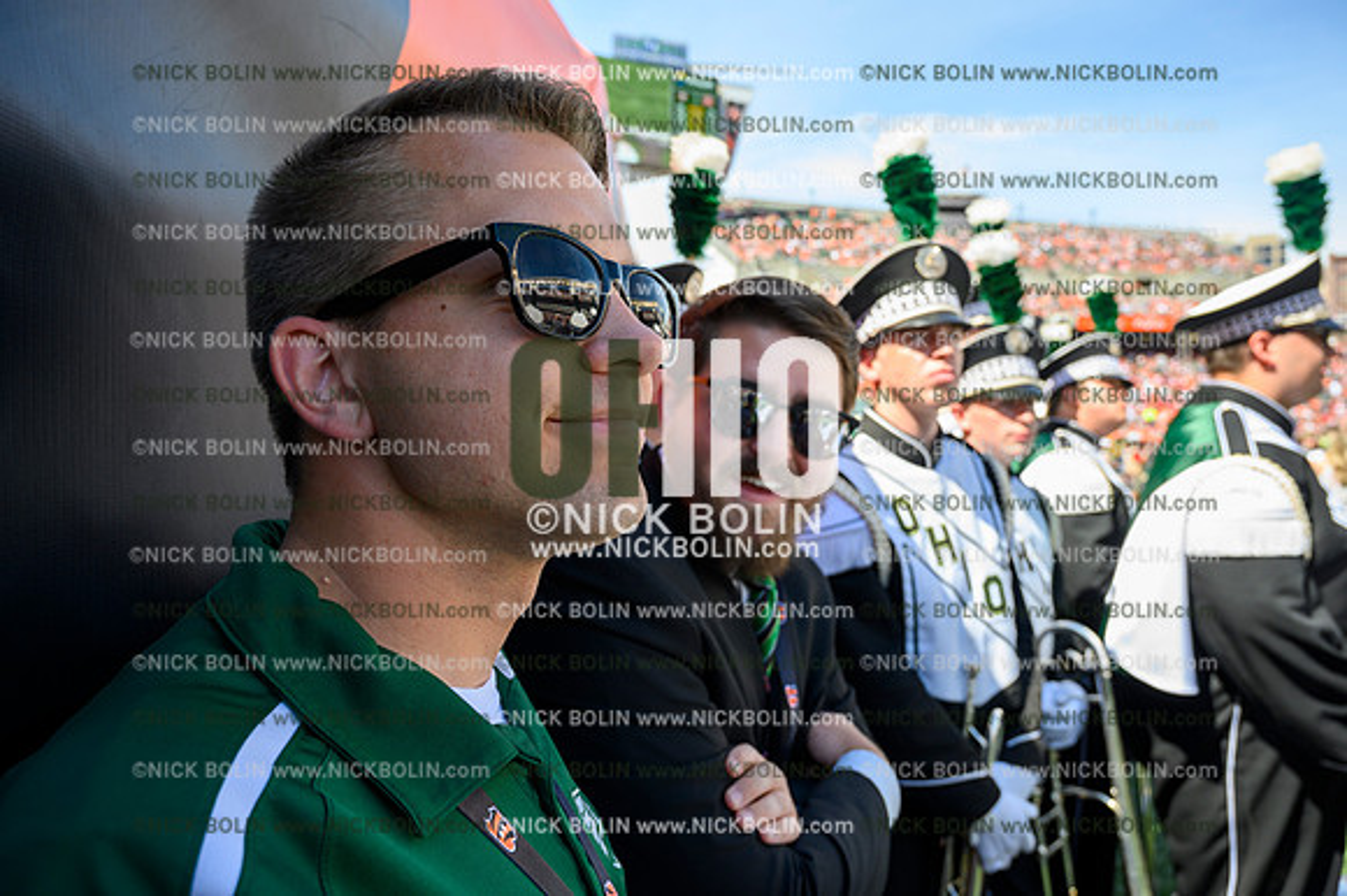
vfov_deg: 53.1
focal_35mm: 24
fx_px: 897
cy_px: 448
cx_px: 674
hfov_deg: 73.8
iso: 100
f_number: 5.6
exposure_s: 1/160
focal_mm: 24
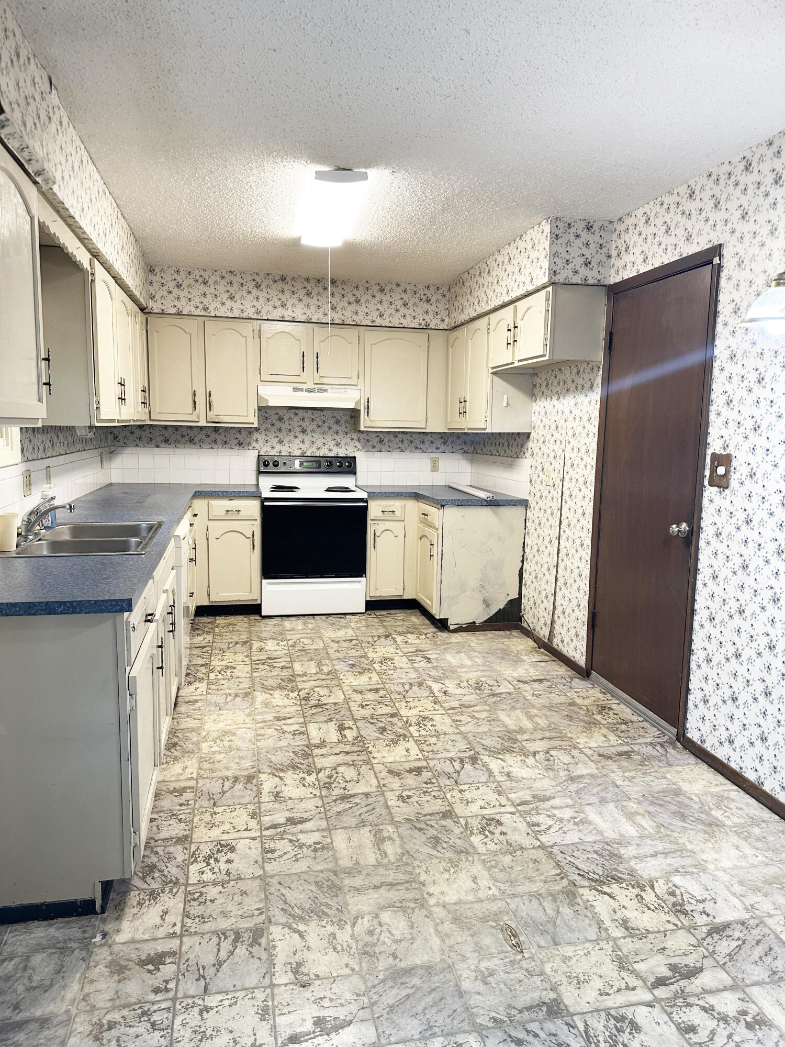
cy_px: 524
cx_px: 392
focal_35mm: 24
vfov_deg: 71.6
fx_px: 726
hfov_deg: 56.8
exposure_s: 1/120
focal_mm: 6.86
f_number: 1.78
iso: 160
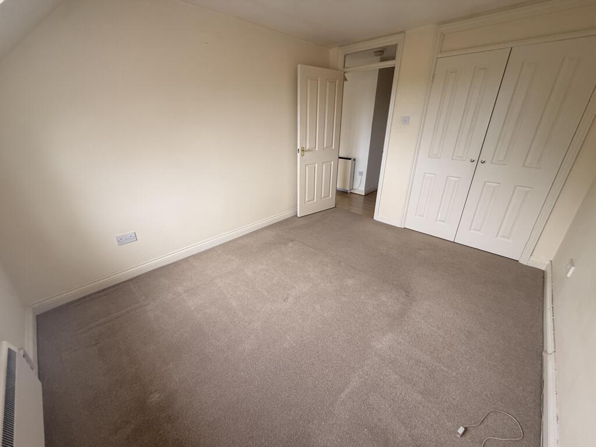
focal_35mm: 14
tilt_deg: -24.1
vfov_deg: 85.7
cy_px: 224
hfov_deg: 102.1
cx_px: 298
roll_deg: +0.1
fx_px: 241
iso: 80
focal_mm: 2.22
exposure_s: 1/99
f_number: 2.2
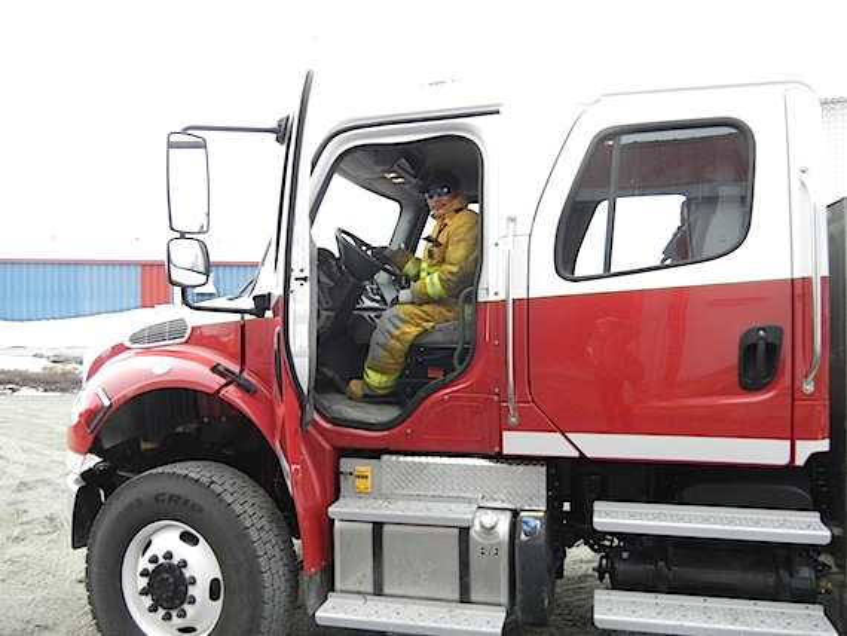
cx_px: 424
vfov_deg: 46.8
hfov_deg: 59.9
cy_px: 318
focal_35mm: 30
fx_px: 734
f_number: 7
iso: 800
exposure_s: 1/734
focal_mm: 5.4
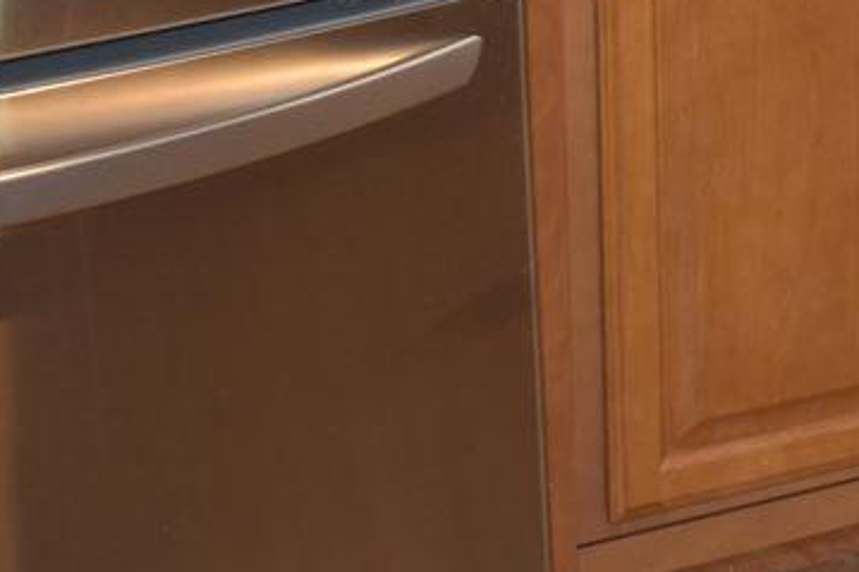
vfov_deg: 8.2
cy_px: -813
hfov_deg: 12.2
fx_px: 3673
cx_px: 1553
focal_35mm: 154
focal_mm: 18
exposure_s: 1/30
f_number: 4
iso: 320
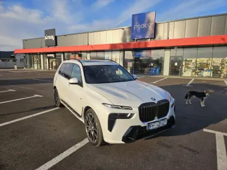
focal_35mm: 23
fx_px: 151
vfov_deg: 58.9
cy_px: 85
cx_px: 114
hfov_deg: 73.9
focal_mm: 5.4
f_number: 1.8
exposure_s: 1/1111
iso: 25
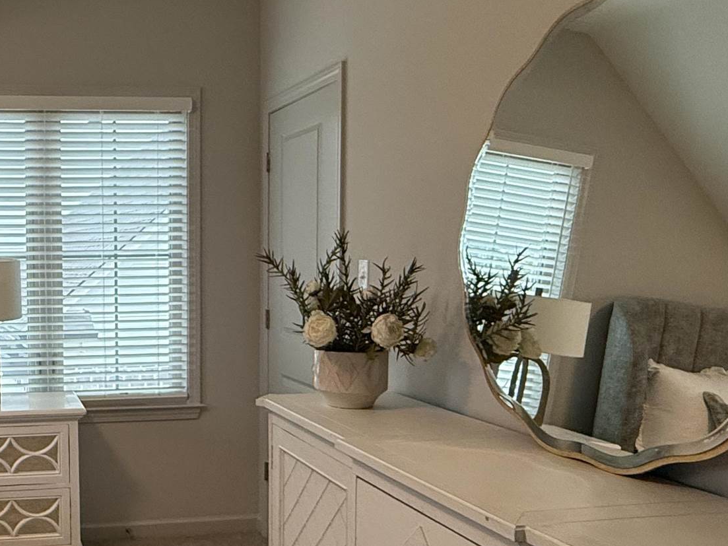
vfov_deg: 36.7
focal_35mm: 39
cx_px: 78
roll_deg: +0.9
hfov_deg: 43.8
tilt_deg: -4.0
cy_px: 323
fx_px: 820
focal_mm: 2.22
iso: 320
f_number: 2.2
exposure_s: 1/120
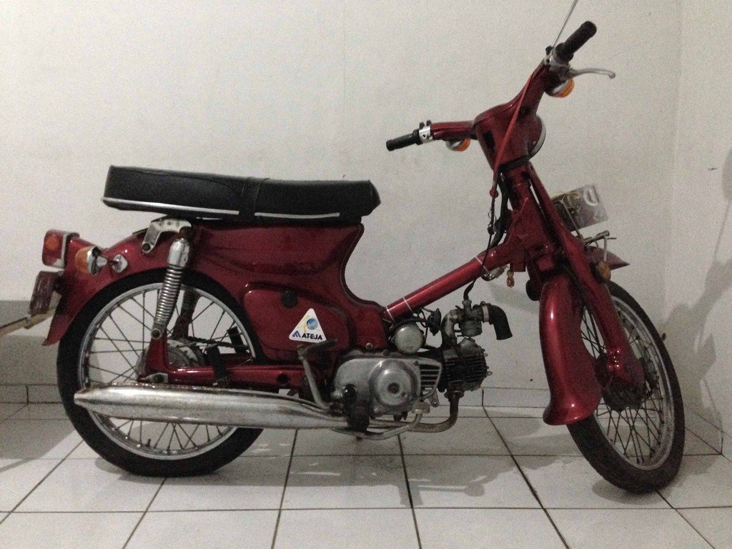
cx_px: 366
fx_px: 698
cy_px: 274
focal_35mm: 33
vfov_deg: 42.9
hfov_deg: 55.4
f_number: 2.4
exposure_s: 1/15
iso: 800
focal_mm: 4.12
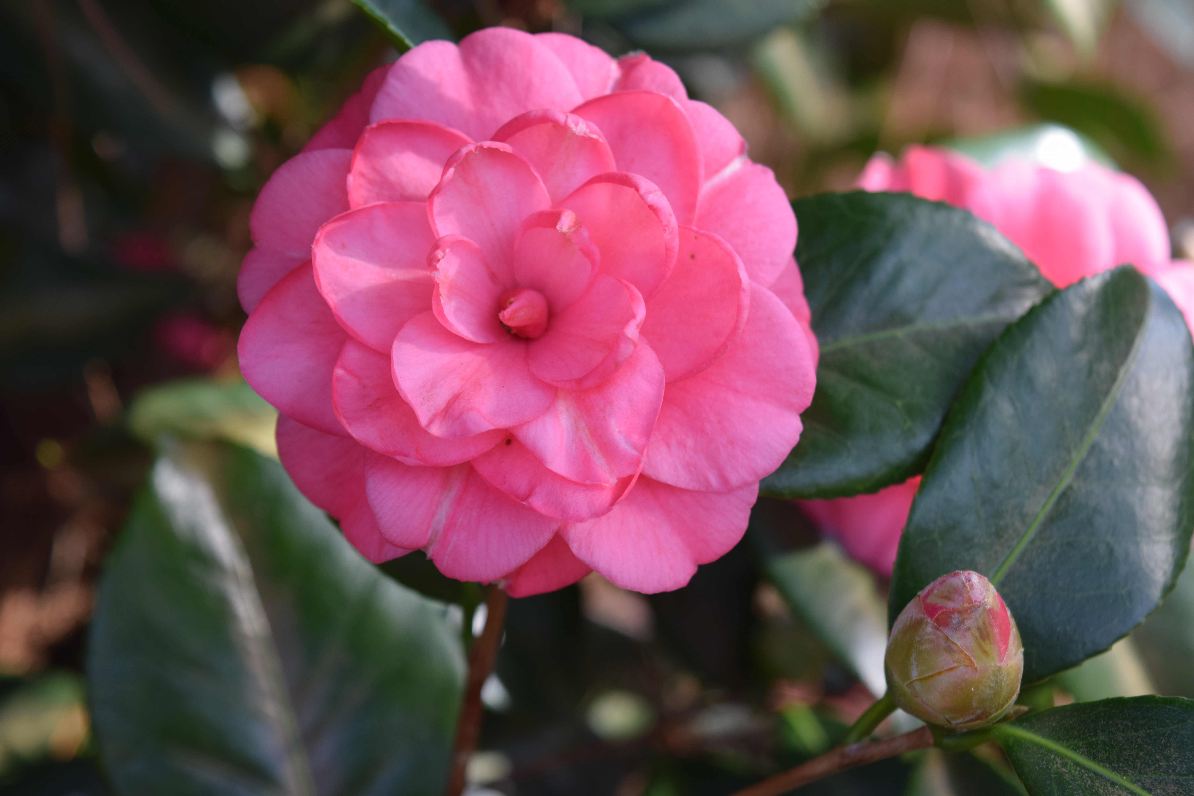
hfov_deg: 28.1
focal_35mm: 72
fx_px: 2388
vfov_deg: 18.9
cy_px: 398
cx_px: 597
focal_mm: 48
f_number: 6.3
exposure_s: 1/125
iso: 400
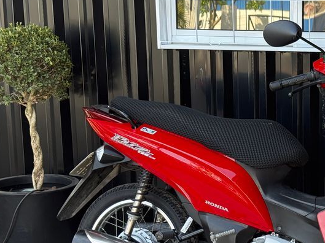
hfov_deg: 20.6
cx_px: 307
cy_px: 177
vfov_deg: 15.8
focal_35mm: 93
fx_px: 873
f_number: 1.78
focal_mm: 6.76
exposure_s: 1/300
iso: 100
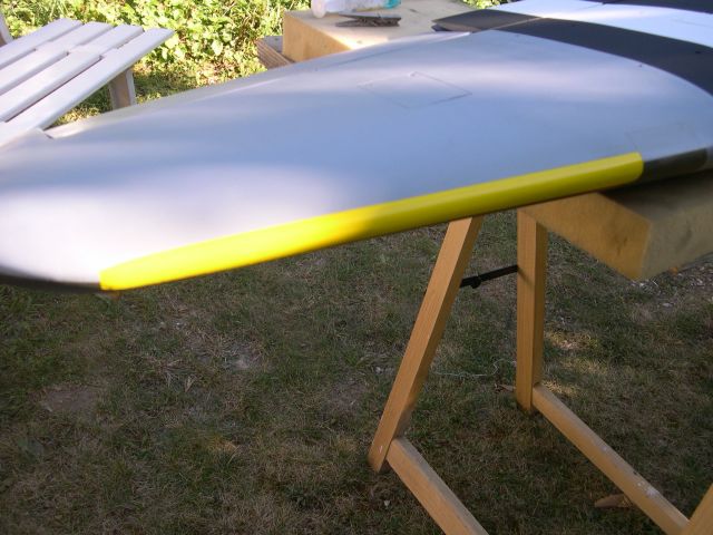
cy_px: 268
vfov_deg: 37.7
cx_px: 356
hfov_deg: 49.0
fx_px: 783
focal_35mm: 38
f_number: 2.8
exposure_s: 1/226
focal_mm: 8
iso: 100
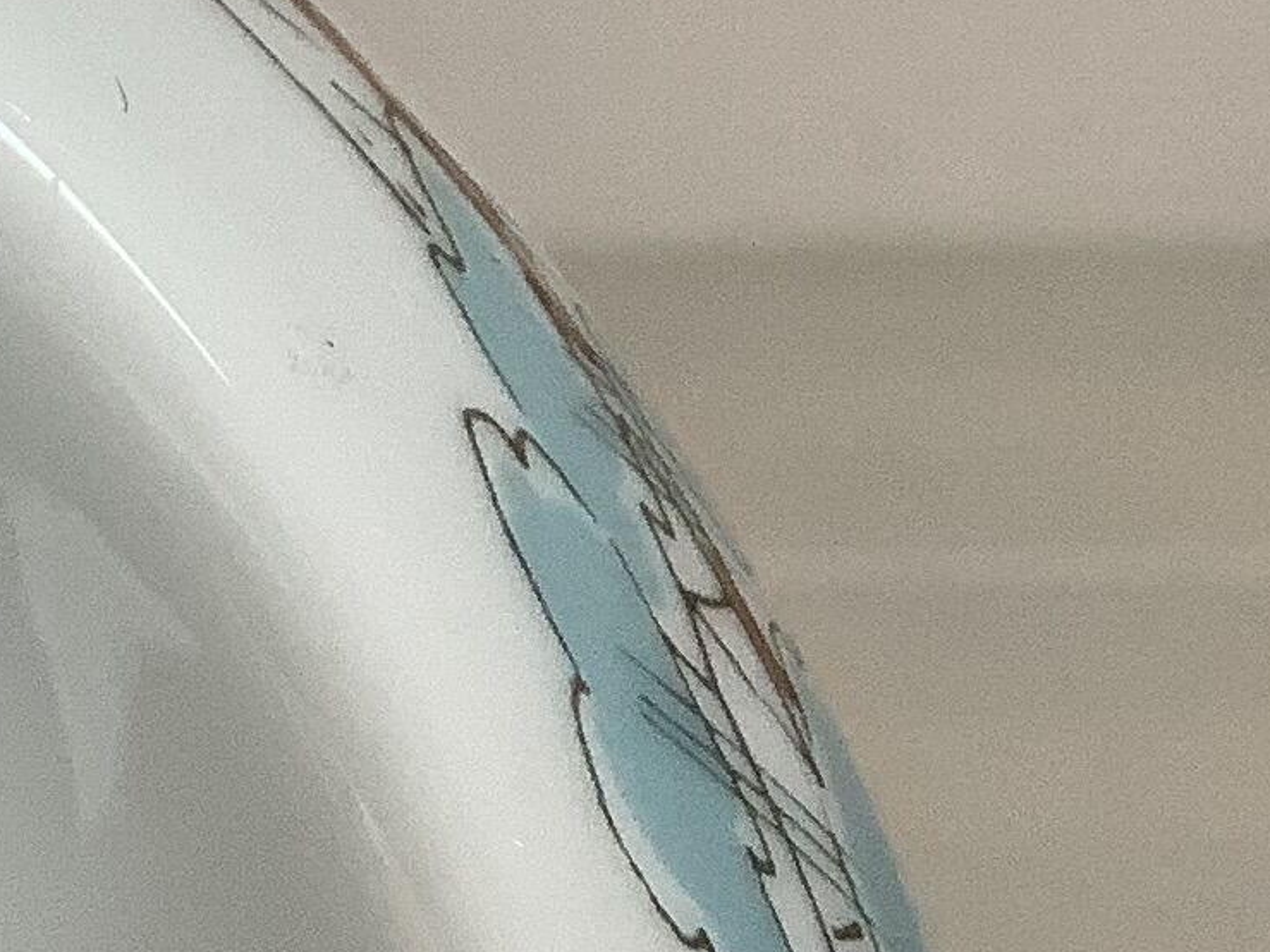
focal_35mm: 137
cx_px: -546
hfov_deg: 13.7
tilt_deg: -22.6
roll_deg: +0.1
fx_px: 5025
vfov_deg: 10.7
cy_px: 925
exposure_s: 1/100
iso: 50
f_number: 2.4
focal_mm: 3.3
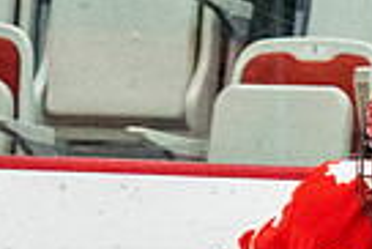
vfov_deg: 0.9
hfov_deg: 1.4
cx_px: 451
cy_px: 340
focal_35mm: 1474
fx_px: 15247
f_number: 2.8
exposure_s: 1/640
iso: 2000
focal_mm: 110
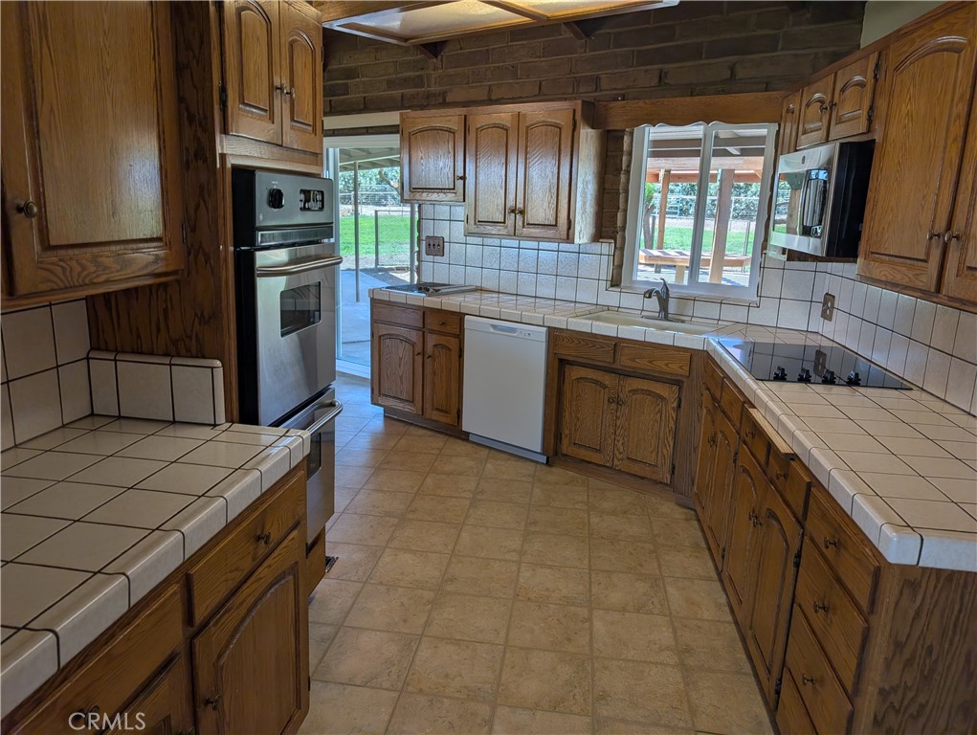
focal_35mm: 24
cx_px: 488
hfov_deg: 71.5
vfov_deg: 56.9
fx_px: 678
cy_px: 368
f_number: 1.68
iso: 19
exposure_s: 1/512
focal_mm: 6.9
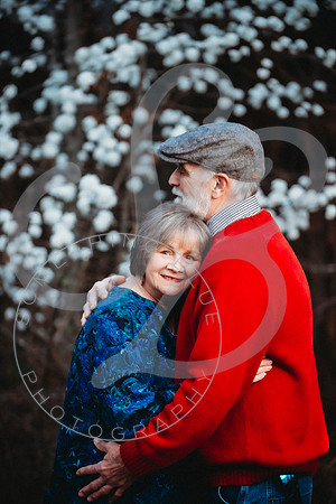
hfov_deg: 10.5
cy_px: 252
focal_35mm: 130
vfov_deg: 15.8
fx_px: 1820
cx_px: 168
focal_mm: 130
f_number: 2.8
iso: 800
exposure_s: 1/250
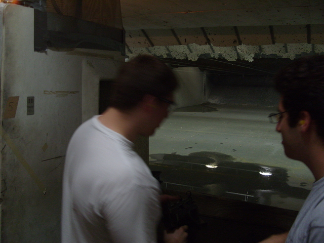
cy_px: 122
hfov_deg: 52.6
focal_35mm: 35
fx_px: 328
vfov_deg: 40.7
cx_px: 162
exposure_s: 1/20
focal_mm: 7.8
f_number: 2.8
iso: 200
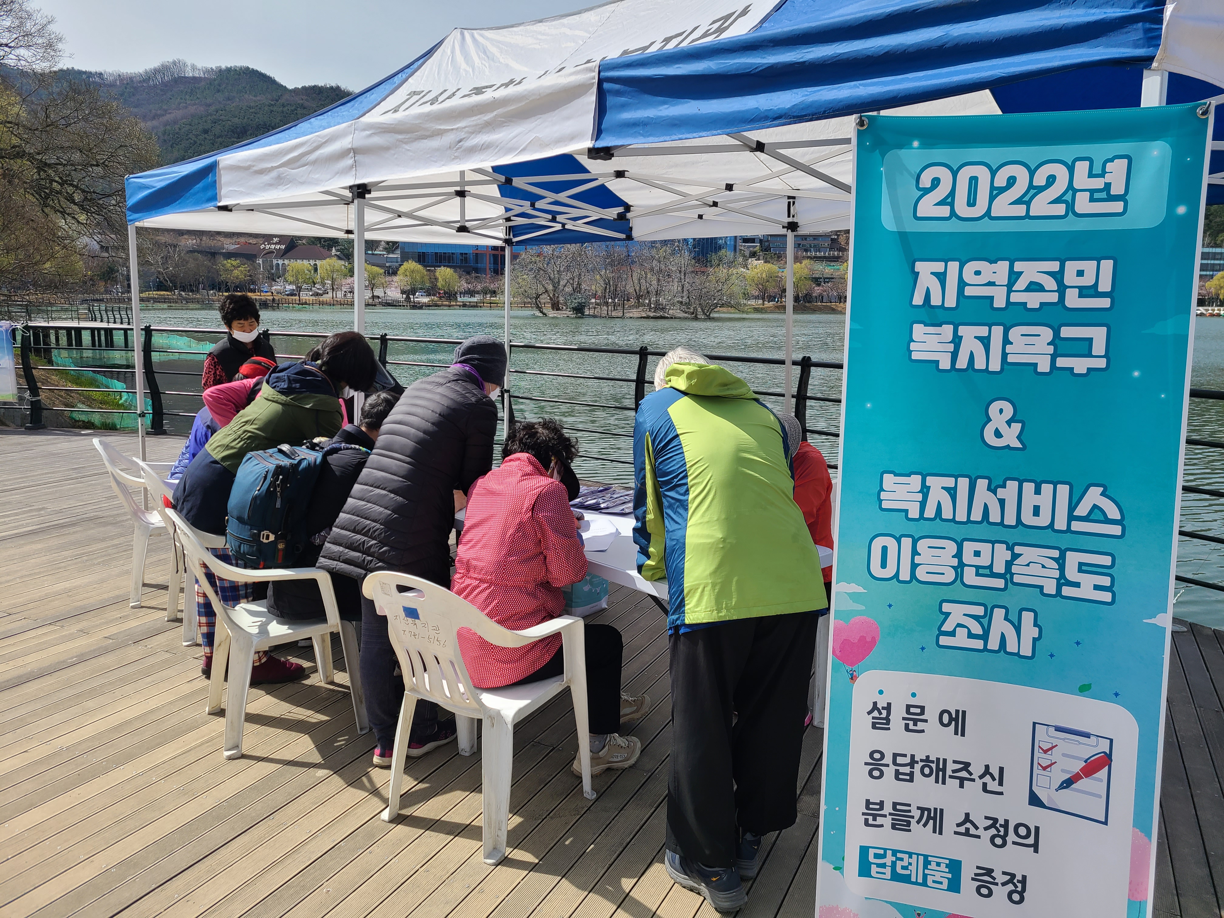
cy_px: 459
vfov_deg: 53.1
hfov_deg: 67.3
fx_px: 919
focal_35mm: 26
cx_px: 612
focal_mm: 5.4
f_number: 1.8
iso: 40
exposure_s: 1/2391
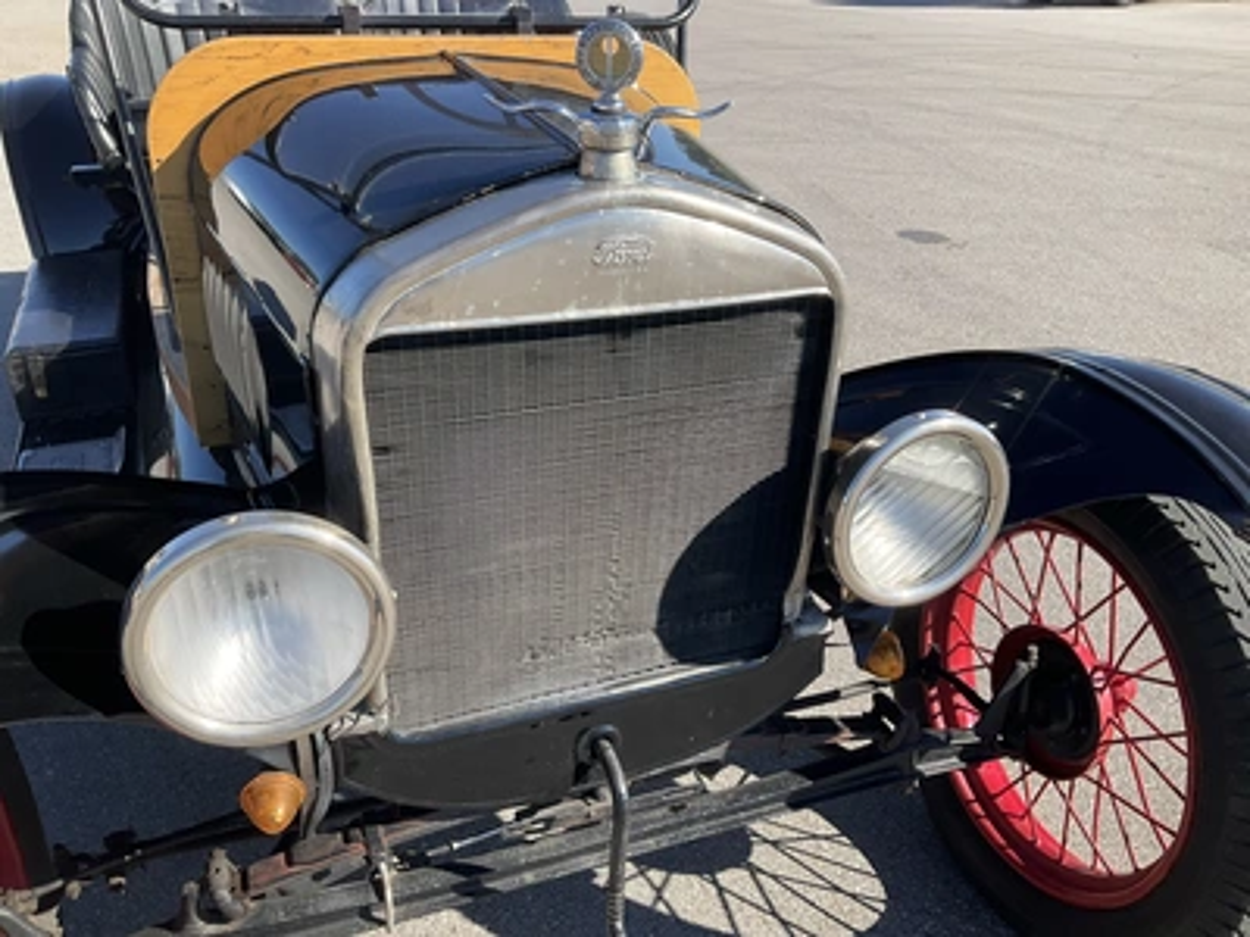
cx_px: 625
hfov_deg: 61.7
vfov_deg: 48.2
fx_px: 1047
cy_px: 468
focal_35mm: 29
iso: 25
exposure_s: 1/842
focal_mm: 3
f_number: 1.8
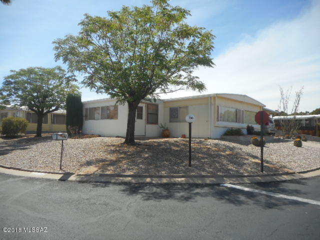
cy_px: 120
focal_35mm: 25
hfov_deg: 69.4
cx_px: 160
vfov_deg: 54.9
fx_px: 231
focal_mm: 4.5
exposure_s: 1/640
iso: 80
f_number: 3.7
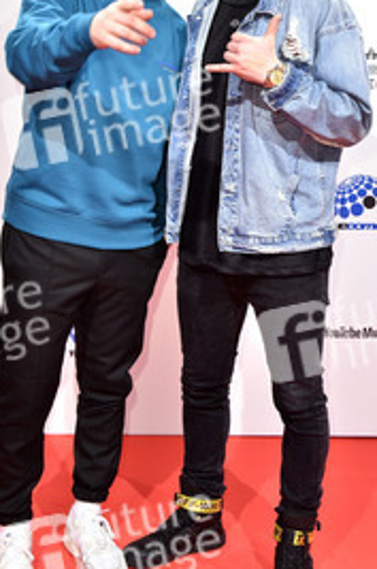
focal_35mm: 63
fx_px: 993
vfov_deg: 31.8
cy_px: 226
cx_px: 173
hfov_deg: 21.5
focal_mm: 42
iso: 1600
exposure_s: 1/200
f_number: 5.6
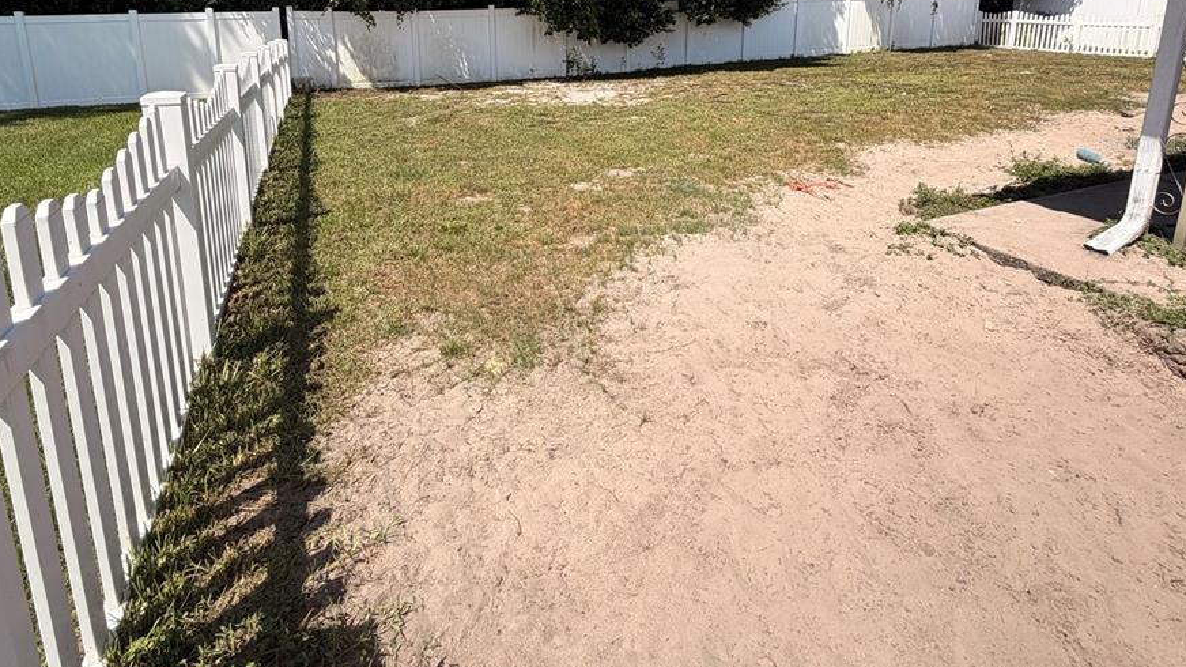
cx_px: 585
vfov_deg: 50.6
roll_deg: -0.4
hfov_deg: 83.9
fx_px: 660
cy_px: 143
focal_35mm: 21
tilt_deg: -10.8
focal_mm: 2.22
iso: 20
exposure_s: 1/770
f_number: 2.2
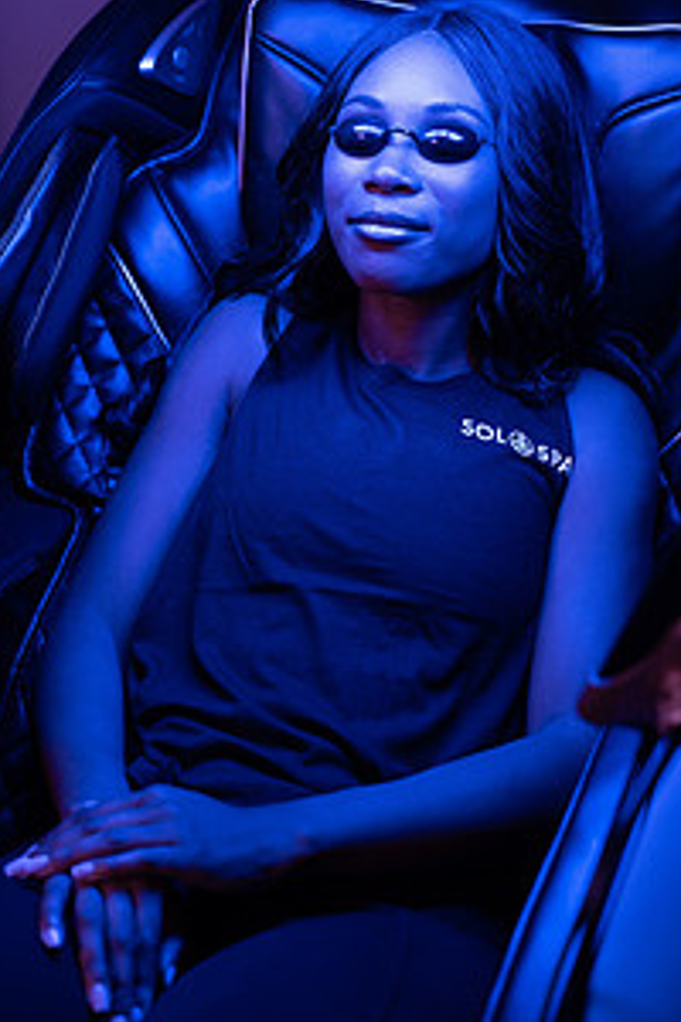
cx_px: 296
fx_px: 2128
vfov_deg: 26.7
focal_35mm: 75
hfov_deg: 18.2
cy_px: 266
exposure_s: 1/50
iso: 200
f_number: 2.8
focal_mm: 50
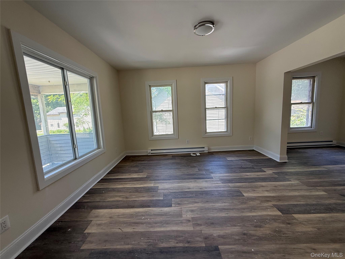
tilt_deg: -7.4
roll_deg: +3.3
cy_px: 130
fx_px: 140
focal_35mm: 14
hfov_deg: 102.1
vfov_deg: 85.7
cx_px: 172
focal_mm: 2.22
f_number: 2.2
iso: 80
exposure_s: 1/99
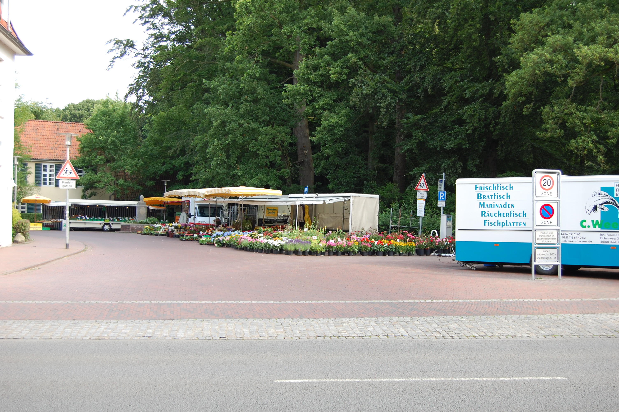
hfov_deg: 42.4
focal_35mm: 46
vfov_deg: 28.9
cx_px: 310
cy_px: 206
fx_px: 799
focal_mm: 31
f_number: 5.6
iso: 200
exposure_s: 1/125
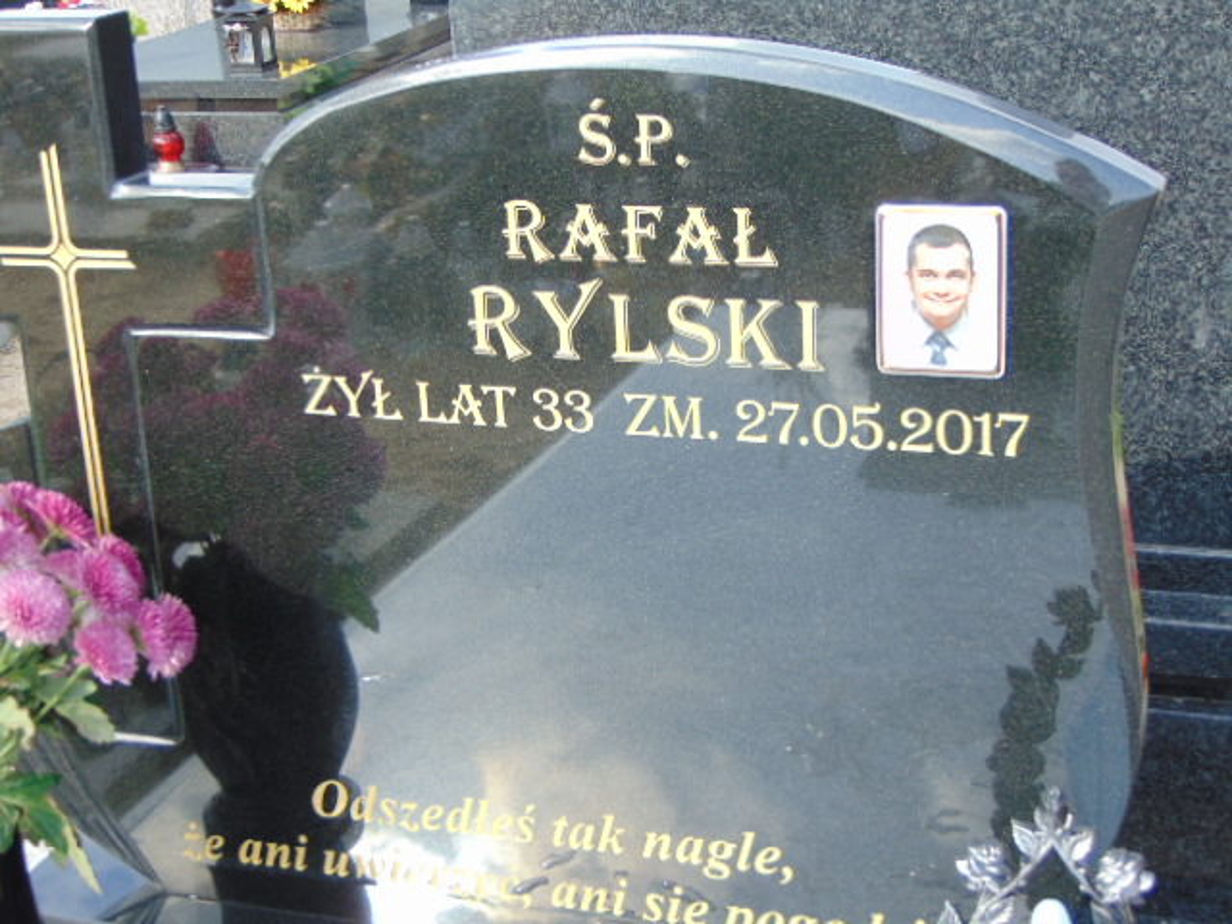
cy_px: 462
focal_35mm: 60
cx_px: 616
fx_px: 2135
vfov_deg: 24.4
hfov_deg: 32.2
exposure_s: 1/200
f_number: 3.6
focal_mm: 10.8
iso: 80
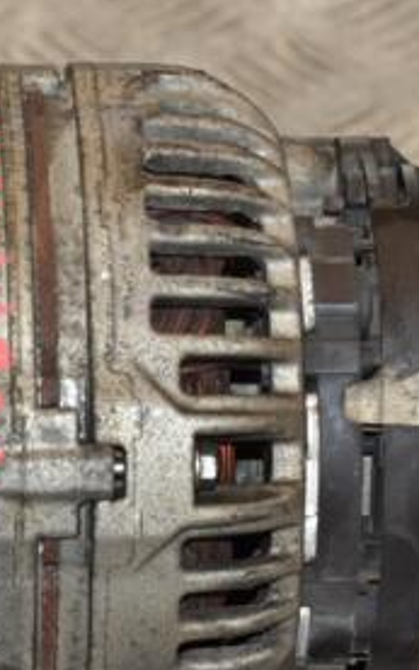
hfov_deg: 5.6
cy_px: 476
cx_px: 34
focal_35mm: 232
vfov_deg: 9.0
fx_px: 4241
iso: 800
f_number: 5.3
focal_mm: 70
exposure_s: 1/200
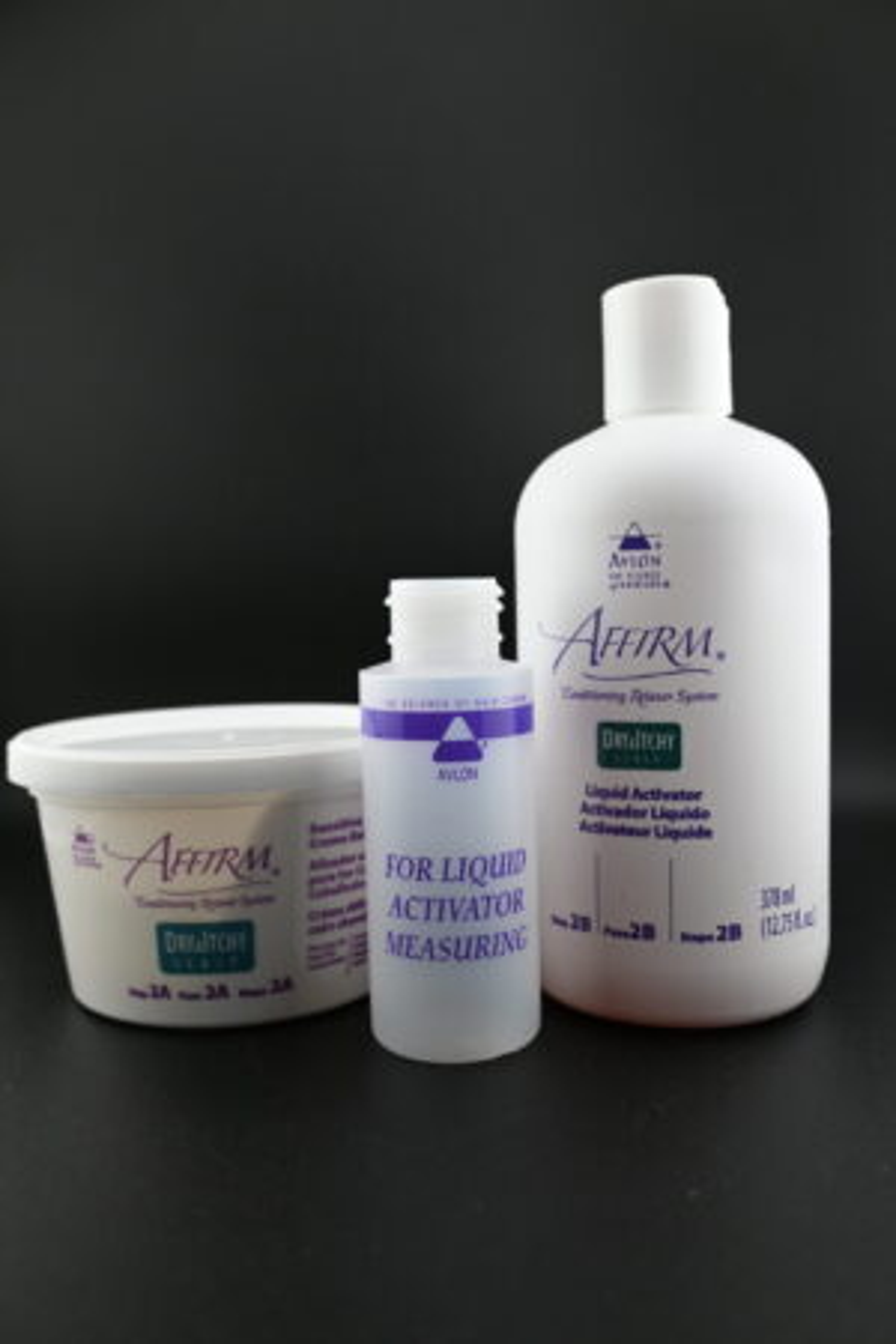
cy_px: 672
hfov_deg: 41.7
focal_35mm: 32
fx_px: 1176
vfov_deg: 59.5
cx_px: 448
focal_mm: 21
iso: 400
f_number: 4
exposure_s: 1/250
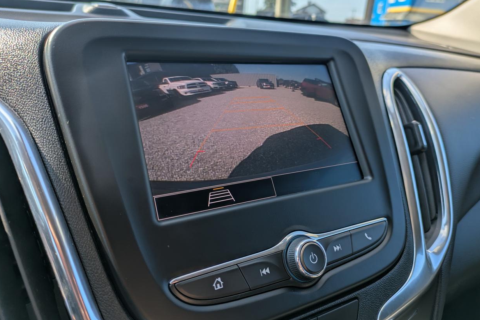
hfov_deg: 67.4
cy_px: 147
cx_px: 245
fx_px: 360
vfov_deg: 47.9
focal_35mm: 27
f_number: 1.89
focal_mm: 5.43
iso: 39
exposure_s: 1/799
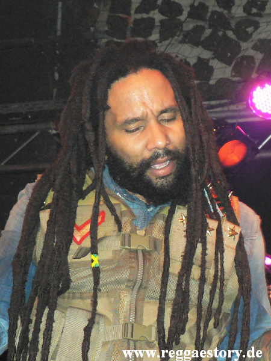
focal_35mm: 68
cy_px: 180
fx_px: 710
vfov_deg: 28.6
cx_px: 136
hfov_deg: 21.6
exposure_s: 1/60
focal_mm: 11.6
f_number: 3.2
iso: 400
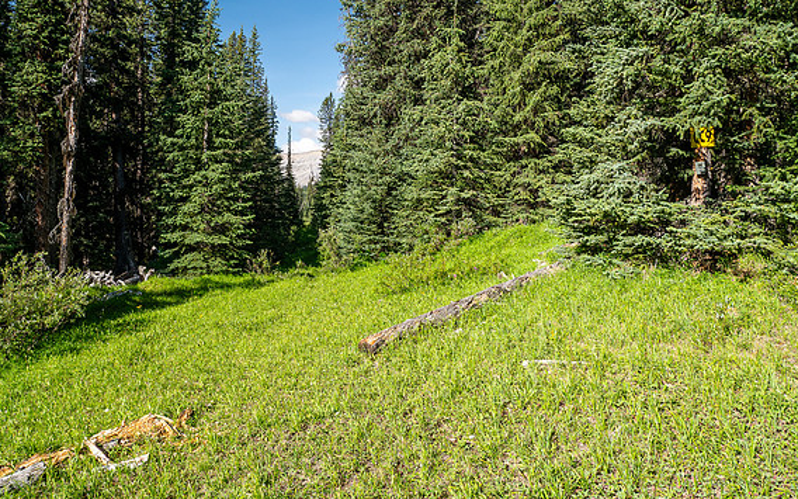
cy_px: 207
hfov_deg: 70.4
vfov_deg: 47.4
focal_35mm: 26
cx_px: 396
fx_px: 565
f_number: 8
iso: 200
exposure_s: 1/100
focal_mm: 12
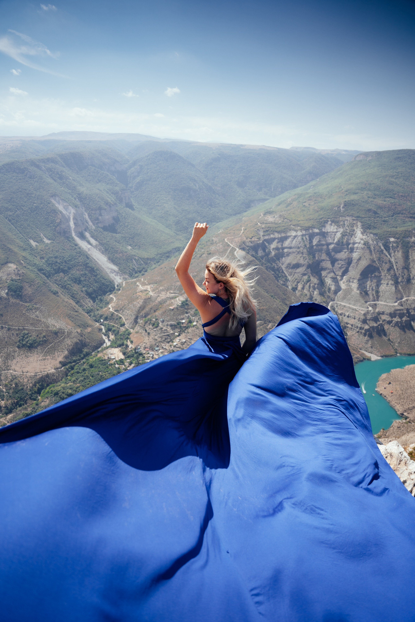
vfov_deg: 73.7
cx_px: 208
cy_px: 311
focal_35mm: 24
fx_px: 415
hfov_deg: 53.1
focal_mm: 24
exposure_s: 1/1600
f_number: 2.8
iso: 100
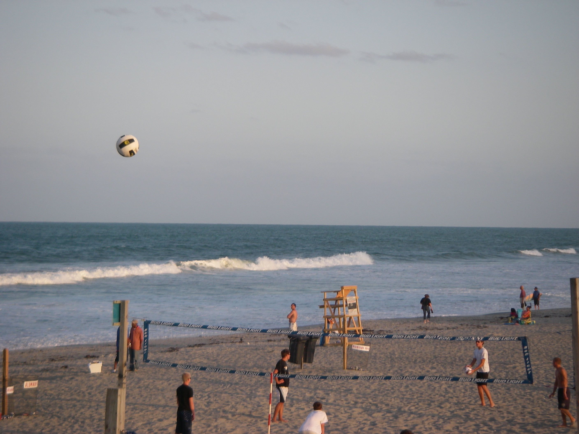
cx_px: 290
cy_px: 217
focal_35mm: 114
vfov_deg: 13.0
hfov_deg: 17.3
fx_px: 1907
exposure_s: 1/200
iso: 64
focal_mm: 18.9
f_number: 4
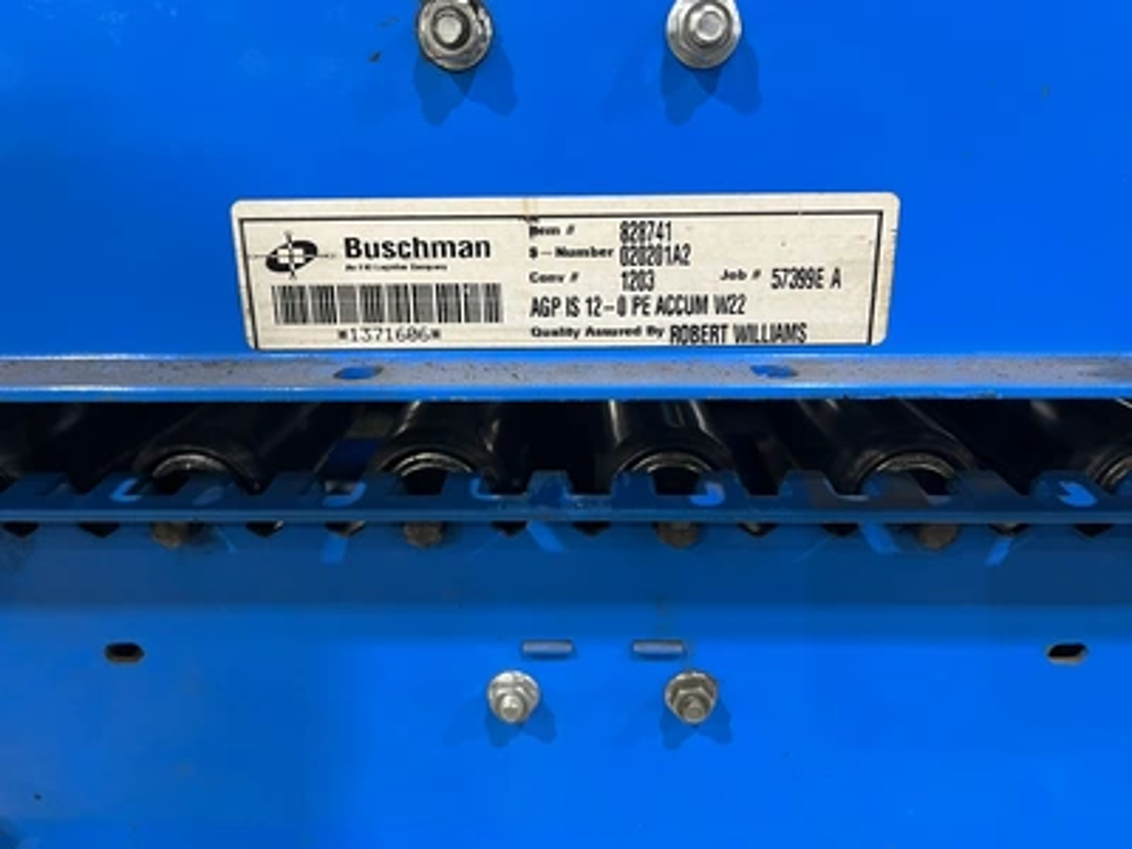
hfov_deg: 67.3
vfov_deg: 53.1
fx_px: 850
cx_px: 566
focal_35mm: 26
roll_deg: +2.2
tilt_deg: -19.8
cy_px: 424
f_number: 1.6
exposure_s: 1/60
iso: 320
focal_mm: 5.1
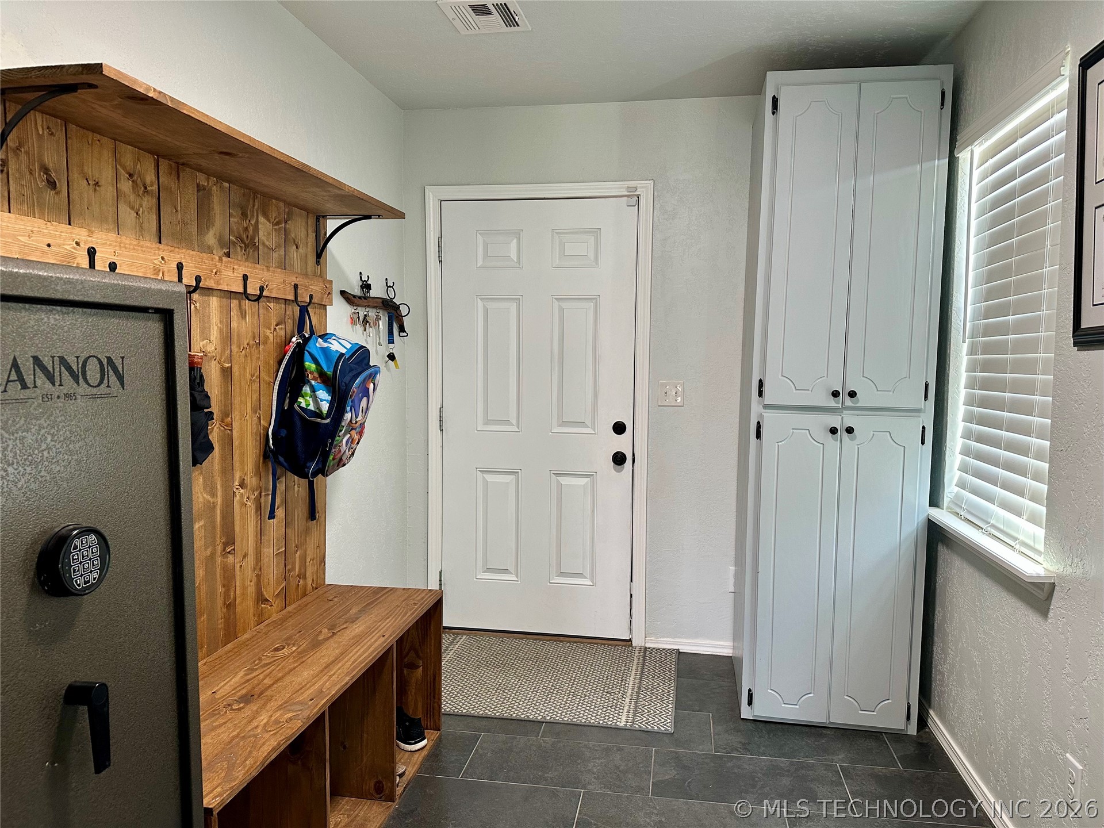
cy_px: 414
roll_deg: +0.3
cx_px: 552
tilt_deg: -4.3
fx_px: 765
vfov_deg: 56.8
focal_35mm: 24
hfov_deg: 71.6
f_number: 1.78
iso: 200
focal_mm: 6.86
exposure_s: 1/60
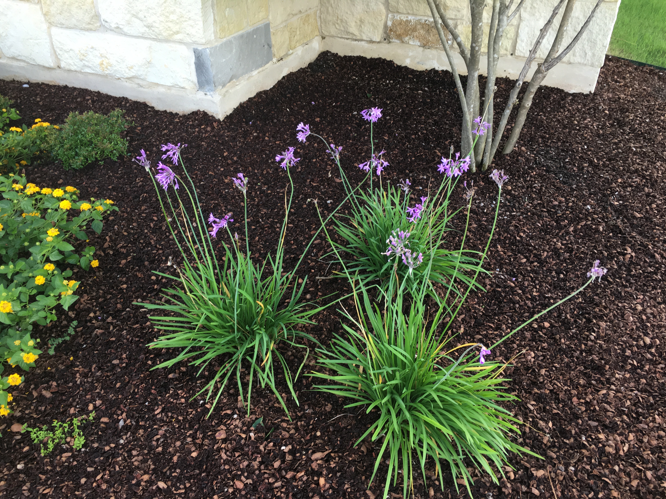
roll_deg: -0.6
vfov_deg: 48.2
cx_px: 333
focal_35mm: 29
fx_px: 558
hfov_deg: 61.7
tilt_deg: -33.7
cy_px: 250
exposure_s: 1/120
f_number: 2.2
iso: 40
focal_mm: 4.15
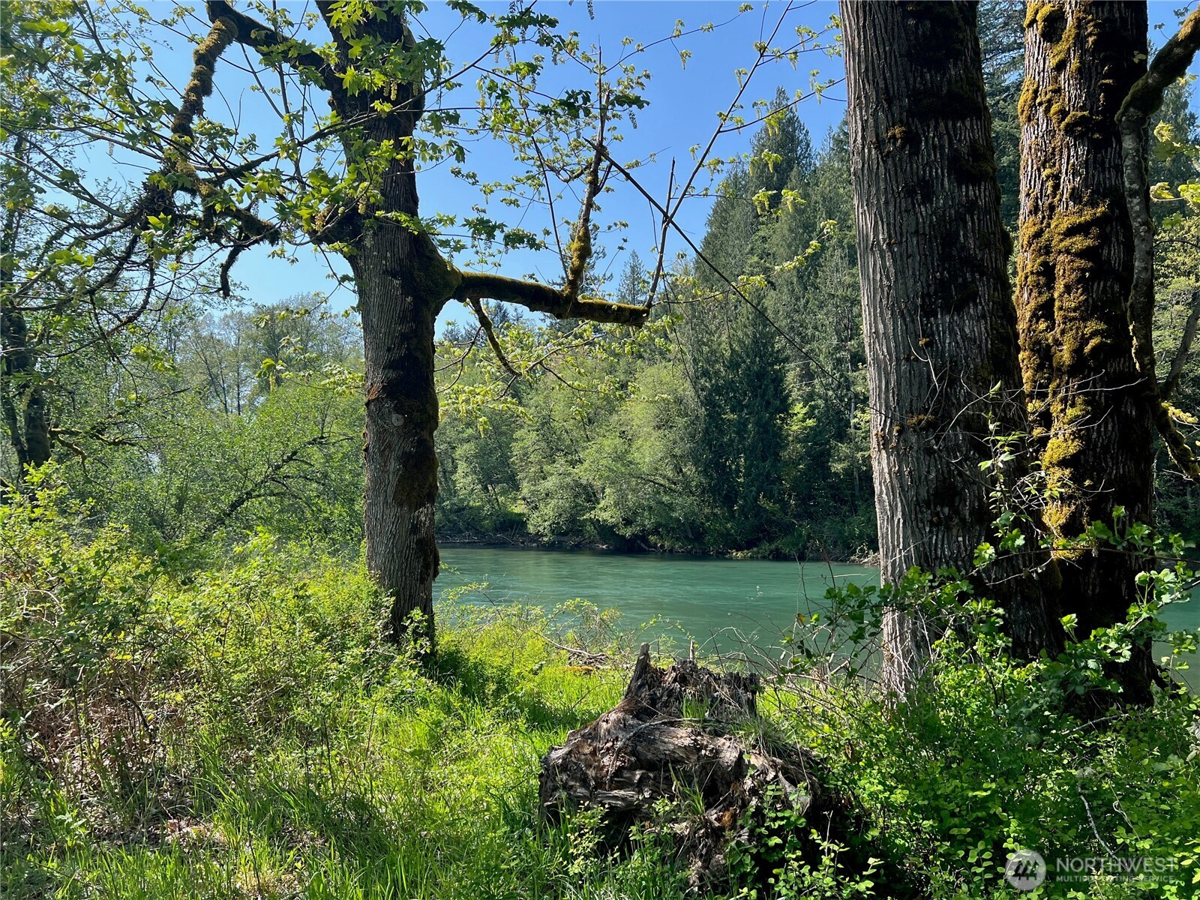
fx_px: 901
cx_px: 600
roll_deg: -0.5
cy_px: 450
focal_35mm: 26
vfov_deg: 53.1
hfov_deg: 67.3
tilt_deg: +2.4
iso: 50
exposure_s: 1/1511
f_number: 1.5
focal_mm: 5.7
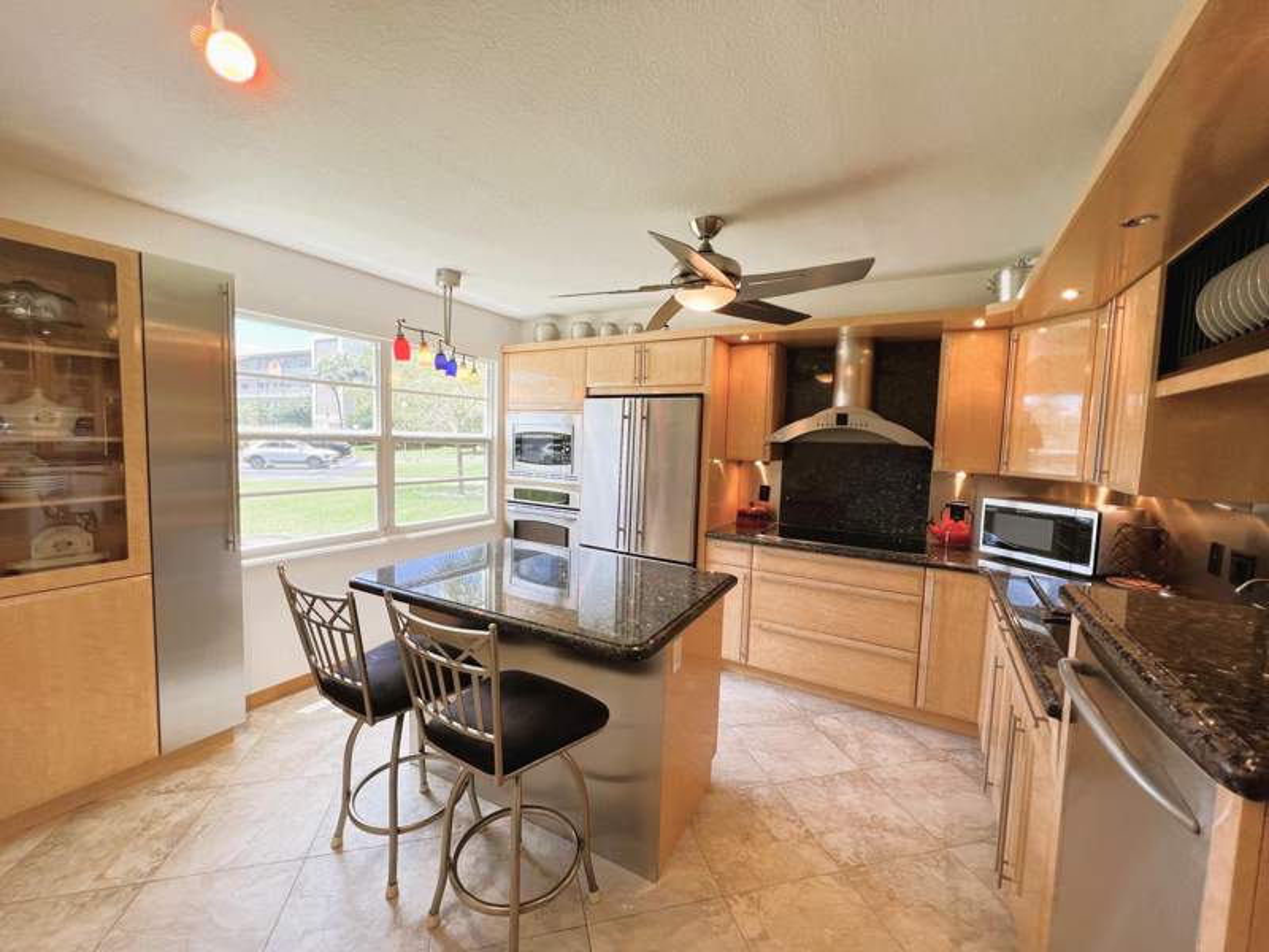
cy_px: 476
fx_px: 477
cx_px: 634
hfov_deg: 106.2
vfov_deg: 89.9
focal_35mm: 13
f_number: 1.8
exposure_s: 1/120
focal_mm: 1.57
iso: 50
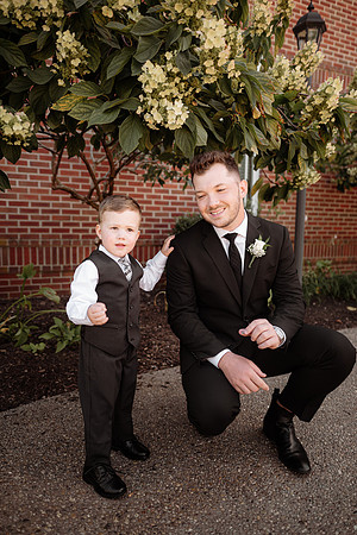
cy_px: 268
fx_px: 357
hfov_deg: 53.1
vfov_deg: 73.7
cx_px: 178
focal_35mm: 24
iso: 200
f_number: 2.2
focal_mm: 24
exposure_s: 1/500
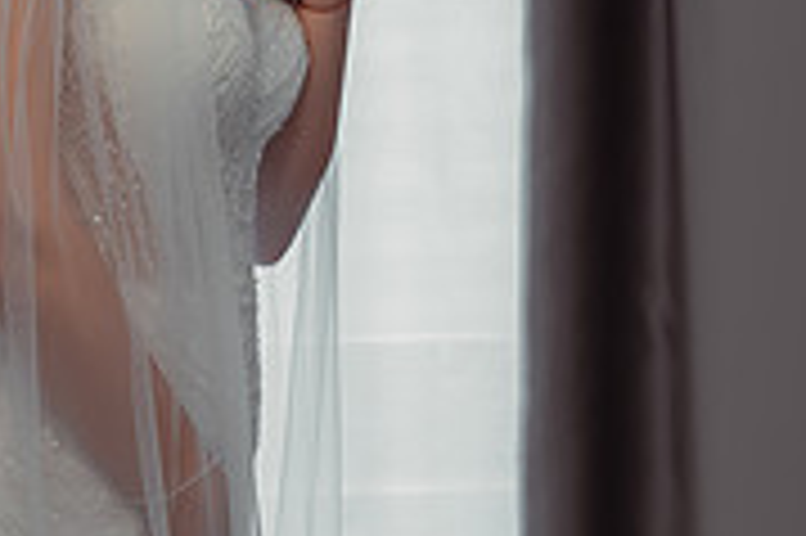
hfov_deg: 6.9
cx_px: 408
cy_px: -1
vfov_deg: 4.6
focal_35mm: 297
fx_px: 6643
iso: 1600
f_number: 3.5
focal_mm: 85
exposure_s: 1/250
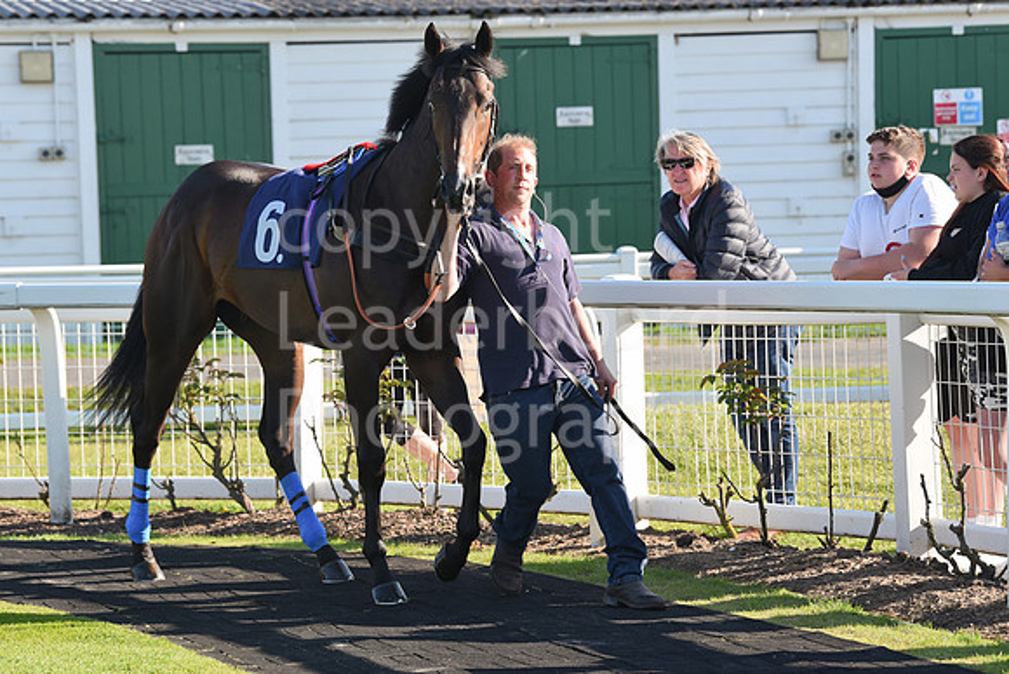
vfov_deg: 9.5
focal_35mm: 145
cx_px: 504
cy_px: 337
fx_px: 4065
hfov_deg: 14.2
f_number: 6.3
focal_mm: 145
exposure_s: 1/800
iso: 500
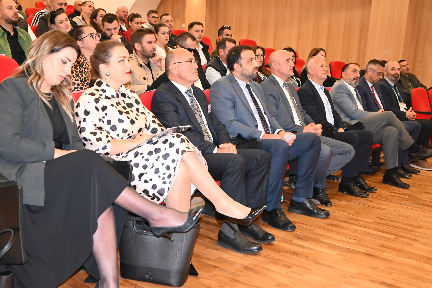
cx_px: 216
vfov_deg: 30.5
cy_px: 144
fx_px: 528
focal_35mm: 44
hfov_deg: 44.5
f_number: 6
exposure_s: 1/60
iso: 3600
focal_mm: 44
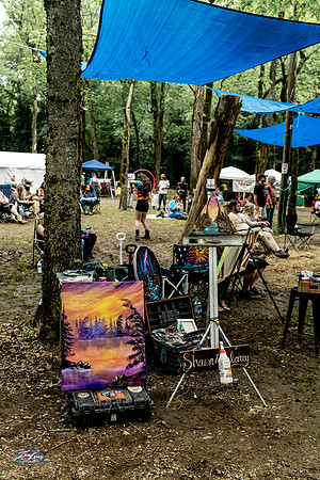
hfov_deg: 37.9
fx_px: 467
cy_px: 240
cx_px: 160
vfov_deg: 54.4
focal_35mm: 35
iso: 800
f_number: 4
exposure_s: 1/400
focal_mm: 35
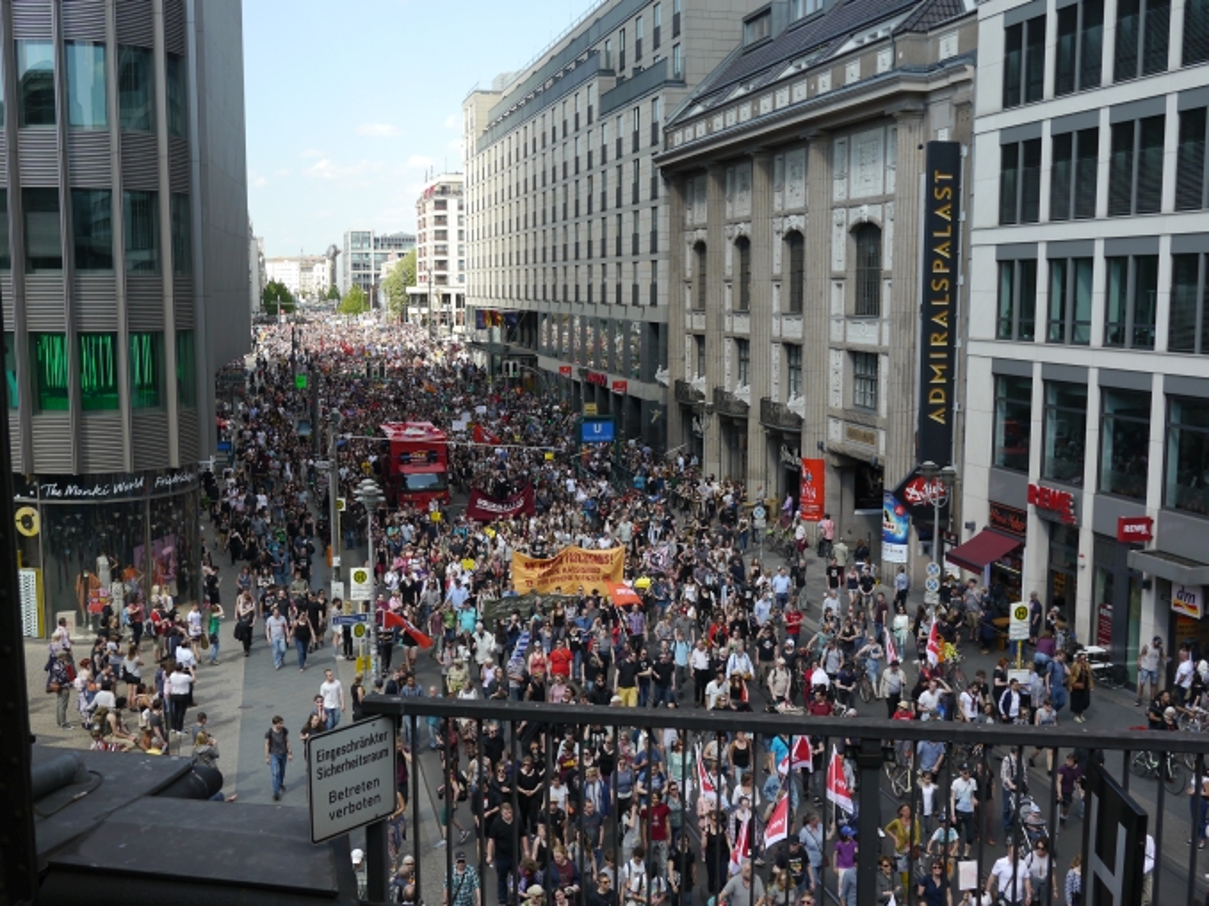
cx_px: 604
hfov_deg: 46.8
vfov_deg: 35.9
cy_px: 453
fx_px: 1397
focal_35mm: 40
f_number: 4.5
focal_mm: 20
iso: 160
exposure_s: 1/500
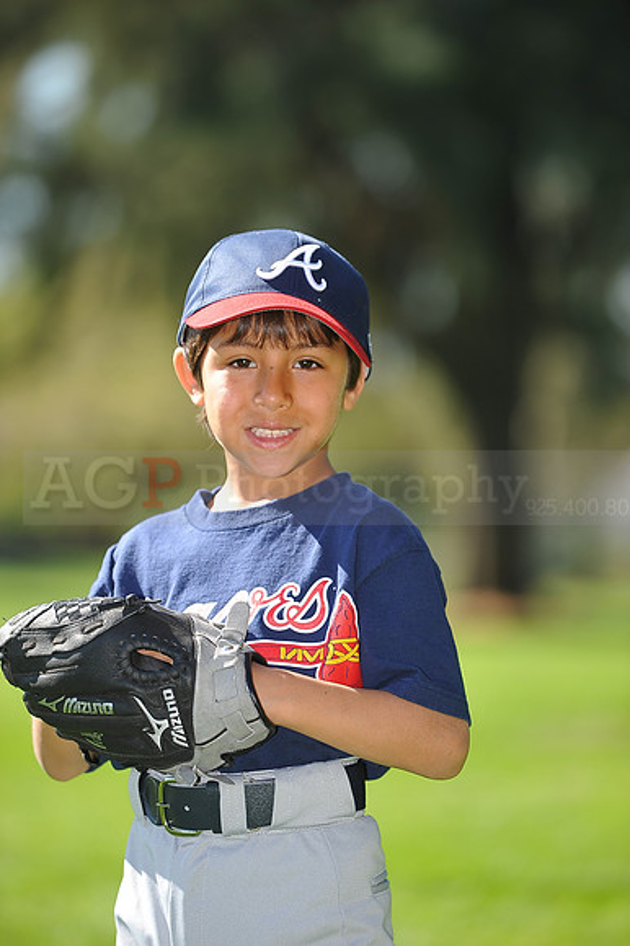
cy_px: 473
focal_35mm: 200
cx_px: 315
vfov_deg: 10.3
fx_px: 5256
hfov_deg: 6.9
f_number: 4.5
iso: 200
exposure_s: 1/640
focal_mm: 200
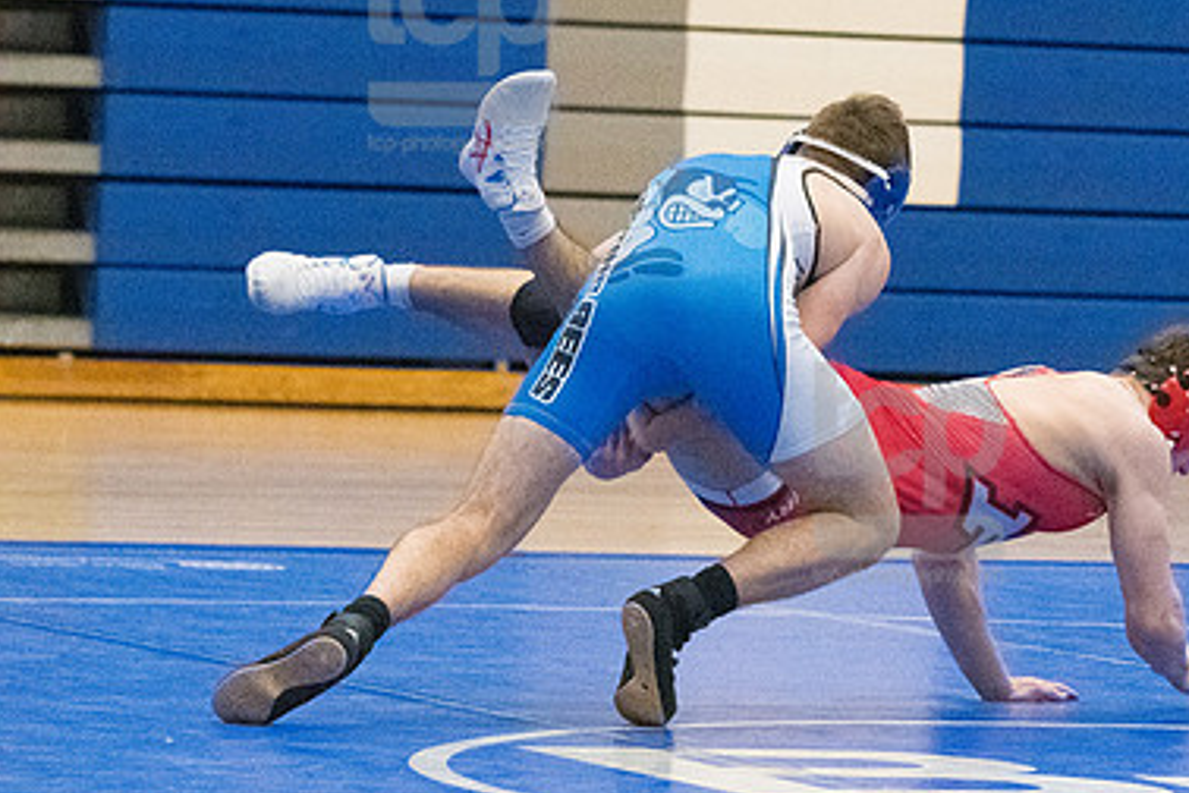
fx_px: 9478
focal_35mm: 287
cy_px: 475
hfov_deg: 7.2
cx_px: 909
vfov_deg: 4.8
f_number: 4.5
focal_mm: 125
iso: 10000
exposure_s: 1/1600
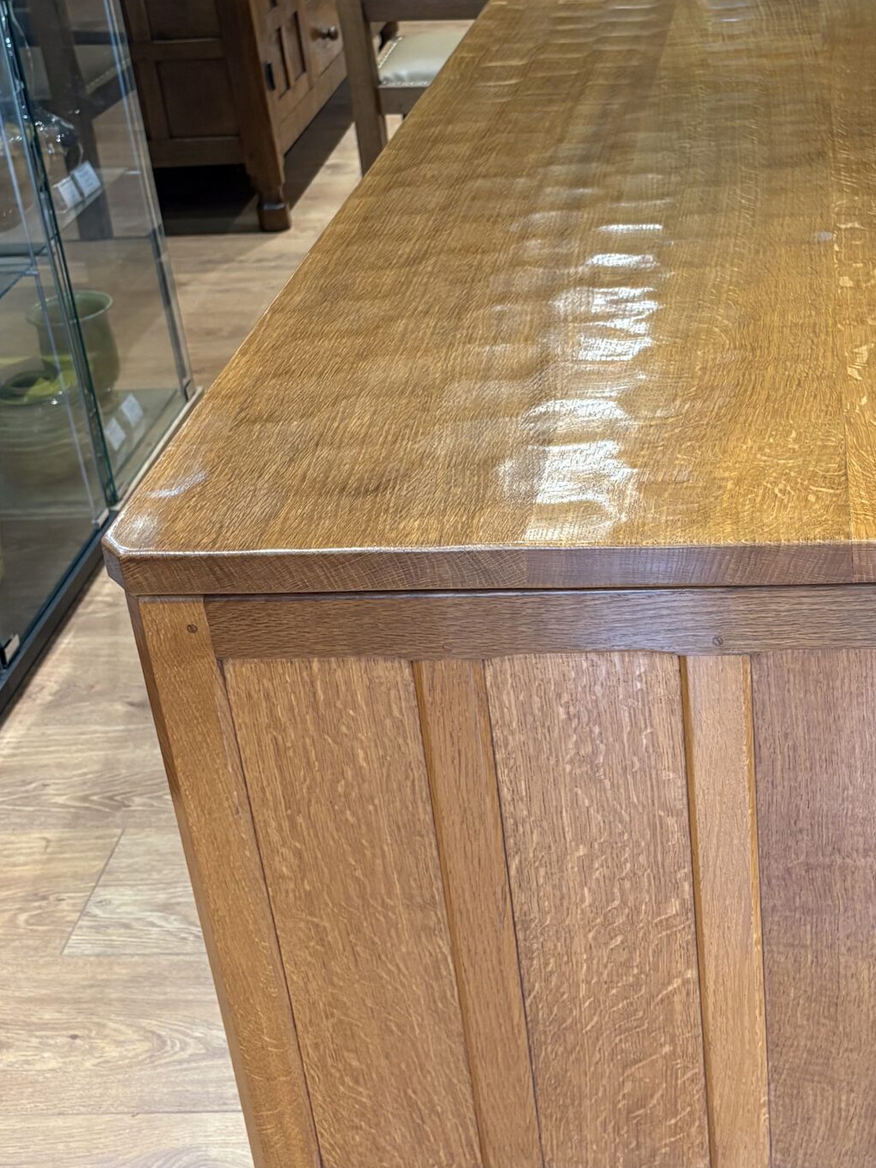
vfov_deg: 38.5
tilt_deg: -25.3
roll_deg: +2.9
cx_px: 694
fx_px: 1653
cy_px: 388
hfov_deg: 29.1
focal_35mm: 49
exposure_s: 1/50
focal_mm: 5.96
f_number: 1.6
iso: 200
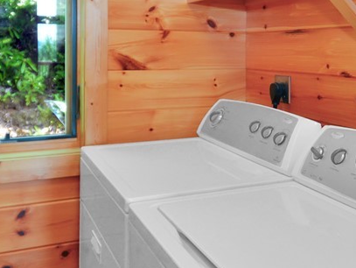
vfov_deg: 33.7
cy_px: 77
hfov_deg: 43.9
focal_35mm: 42
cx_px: 233
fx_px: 435
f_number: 3.5
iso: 450
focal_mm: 11
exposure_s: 1/60
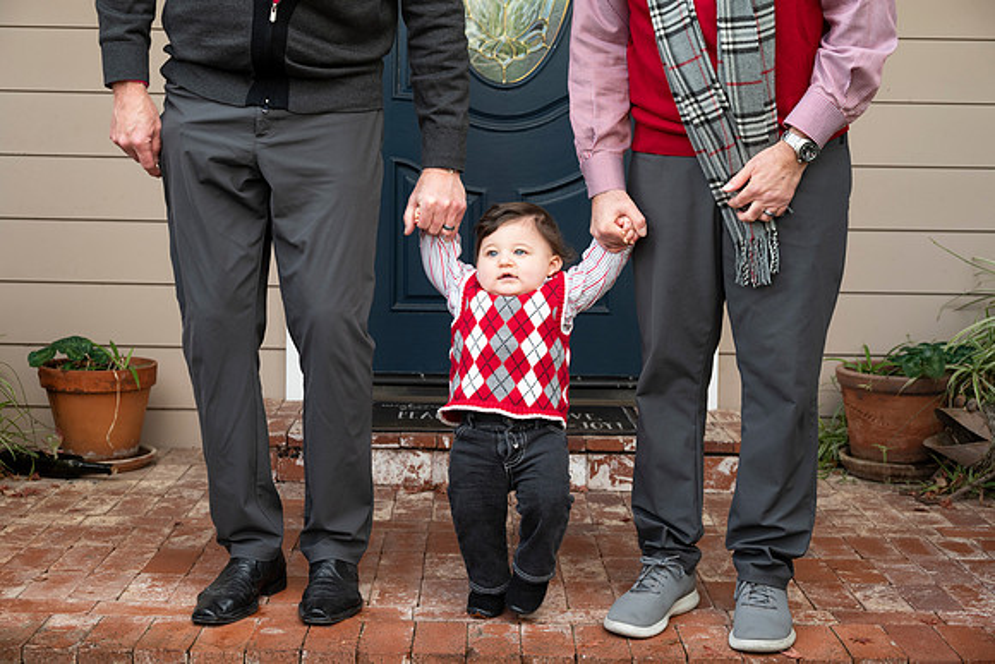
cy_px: 332
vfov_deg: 25.1
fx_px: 1493
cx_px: 498
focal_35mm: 54
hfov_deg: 36.9
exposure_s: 1/100
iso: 400
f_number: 5.6
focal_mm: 54
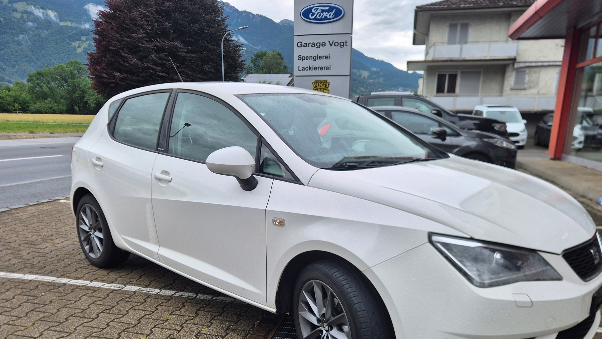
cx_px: 317
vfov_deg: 40.7
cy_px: 239
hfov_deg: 67.9
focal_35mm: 28
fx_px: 447
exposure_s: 1/180
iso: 32
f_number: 1.8
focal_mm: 5.4
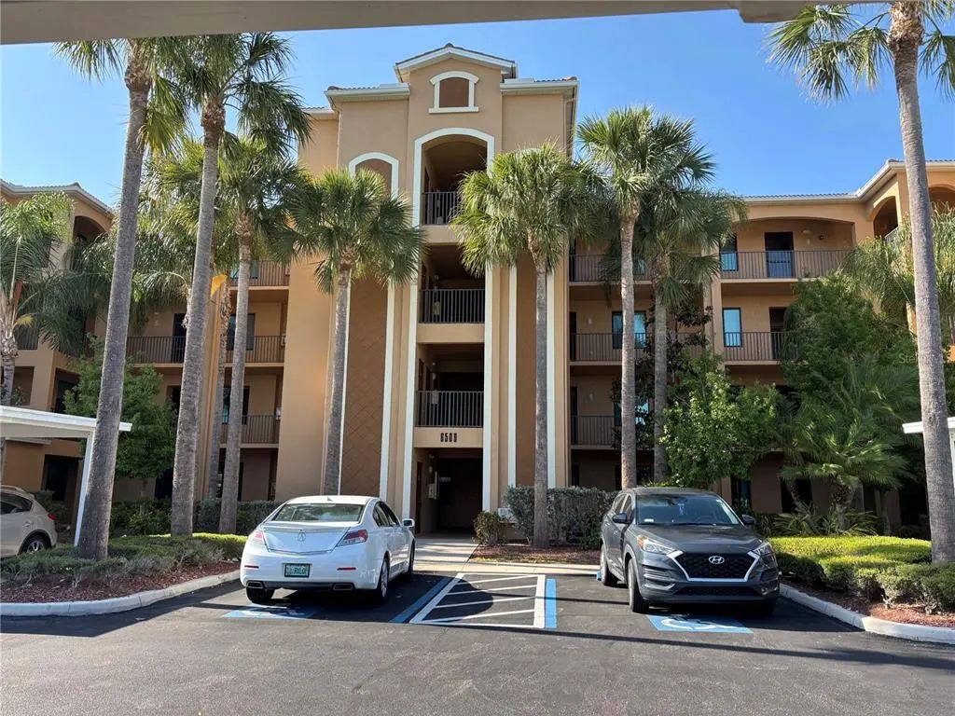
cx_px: 478
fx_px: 717
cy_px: 358
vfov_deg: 53.1
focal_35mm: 26
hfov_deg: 67.3
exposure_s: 1/792
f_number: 1.6
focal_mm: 5.96
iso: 50
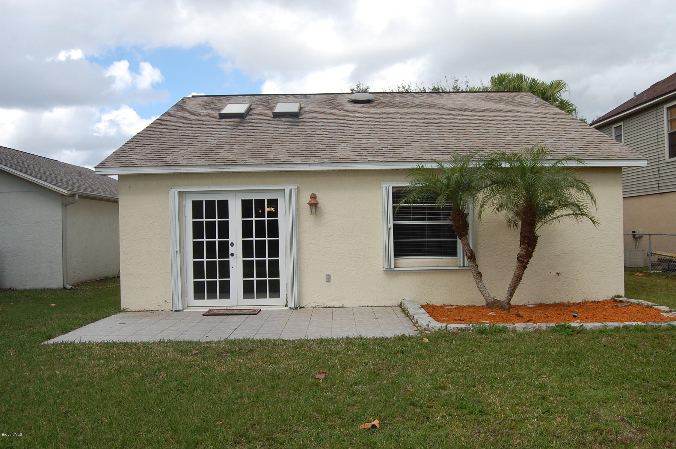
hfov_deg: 62.0
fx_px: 562
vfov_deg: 43.5
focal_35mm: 30
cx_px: 338
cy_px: 224
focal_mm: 20
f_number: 8
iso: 200
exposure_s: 1/250
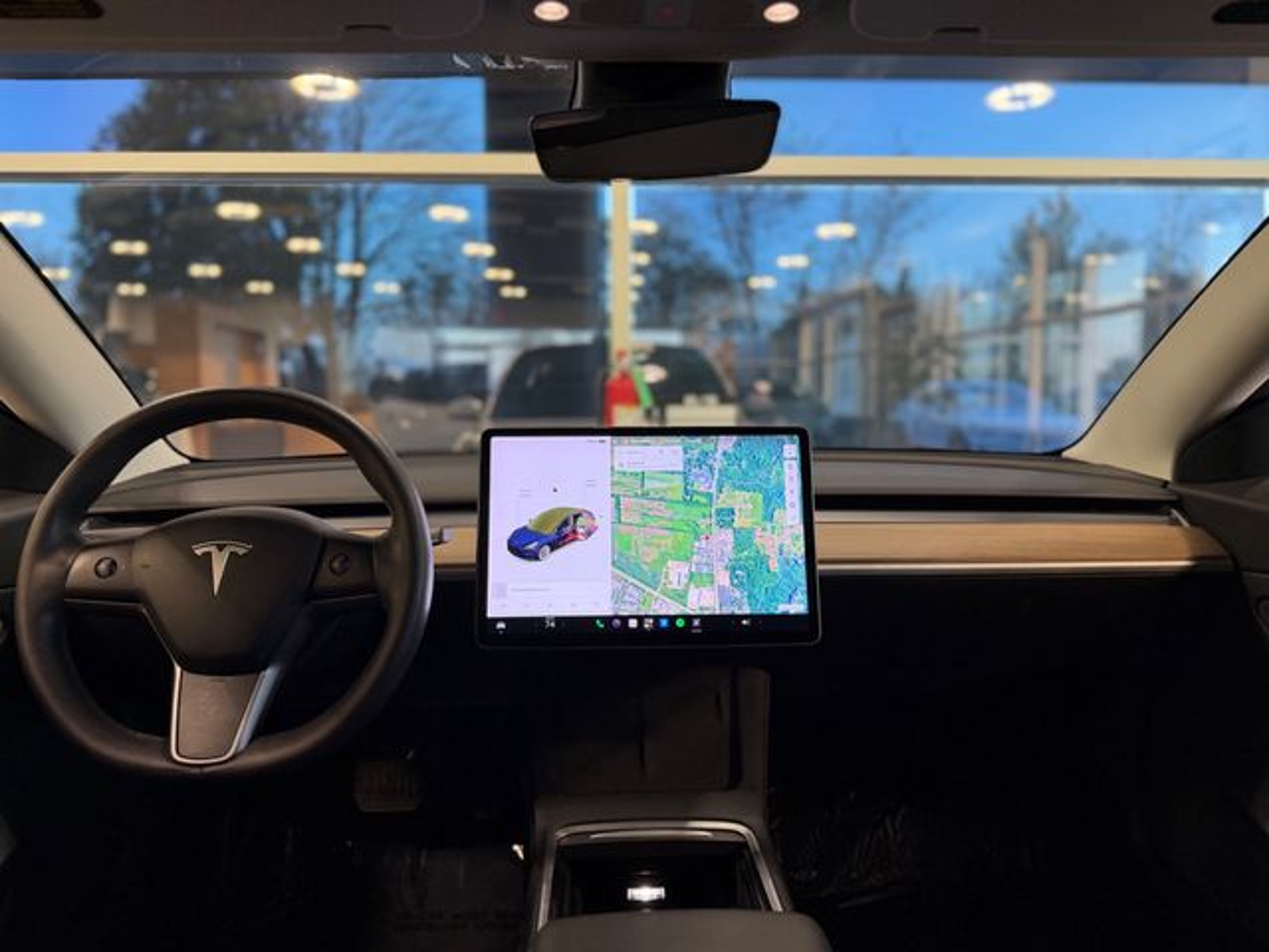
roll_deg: +0.5
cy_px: 476
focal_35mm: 24
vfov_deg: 56.8
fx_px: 880
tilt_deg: -5.1
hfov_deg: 71.6
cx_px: 634
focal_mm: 6.76
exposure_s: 1/207
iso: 400
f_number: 1.78
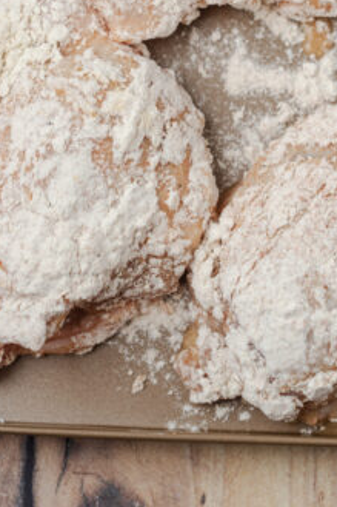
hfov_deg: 12.0
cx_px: 171
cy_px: 14
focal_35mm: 114
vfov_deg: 17.6
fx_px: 1602
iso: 320
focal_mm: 50
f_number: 5
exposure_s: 1/50
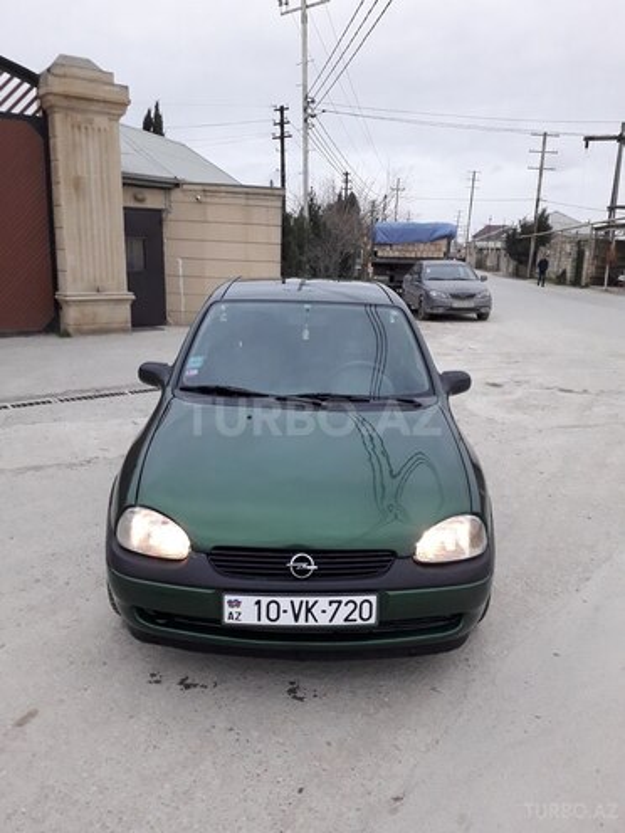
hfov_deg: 51.4
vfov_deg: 65.3
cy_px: 416
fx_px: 650
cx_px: 312
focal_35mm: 27
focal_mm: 3.6
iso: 160
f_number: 1.9
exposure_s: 1/50
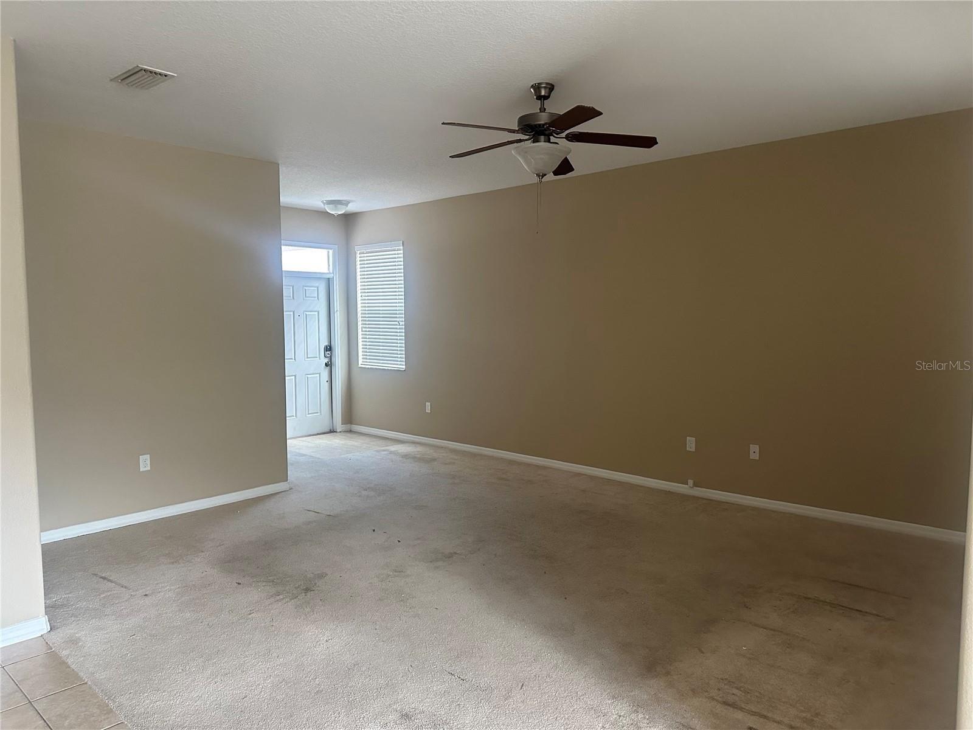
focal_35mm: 24
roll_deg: -0.2
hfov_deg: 71.6
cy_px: 365
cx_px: 486
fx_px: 675
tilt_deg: -3.9
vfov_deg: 56.8
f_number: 1.78
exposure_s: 1/60
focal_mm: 6.86
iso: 500
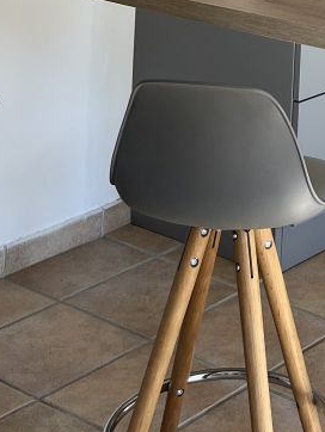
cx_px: 482
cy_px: -249
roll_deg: -2.2
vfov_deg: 17.6
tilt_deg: +1.6
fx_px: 1225
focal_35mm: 98
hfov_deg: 14.2
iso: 50
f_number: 1.6
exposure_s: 1/122
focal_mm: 5.1
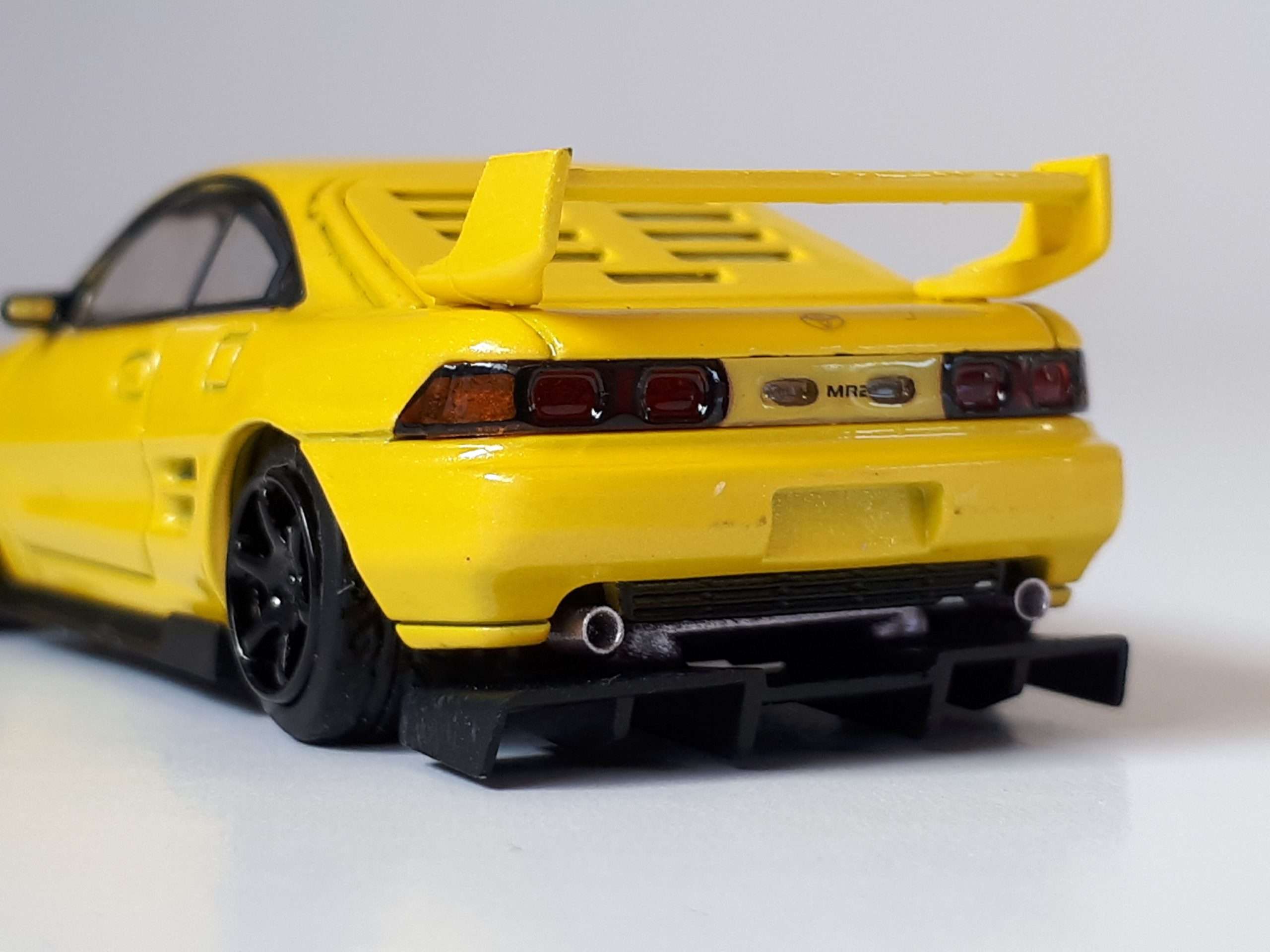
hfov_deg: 65.3
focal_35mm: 27
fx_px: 991
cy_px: 476
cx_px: 635
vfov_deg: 51.4
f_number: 1.9
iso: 40
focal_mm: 3.6
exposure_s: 1/50
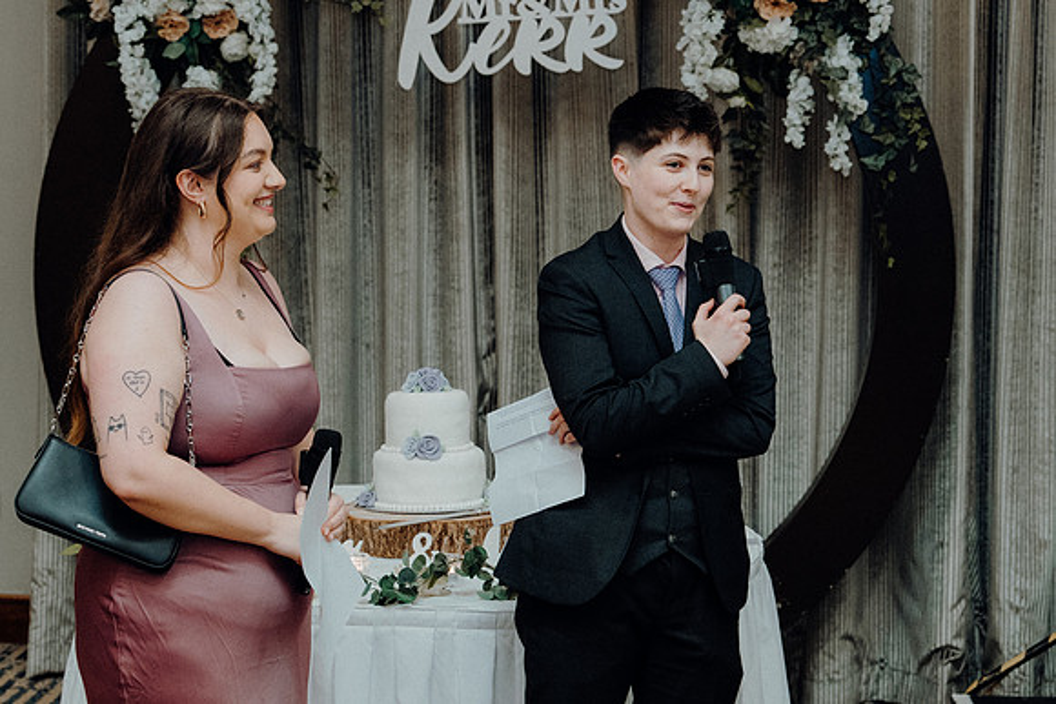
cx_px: 528
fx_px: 2376
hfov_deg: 25.1
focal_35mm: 81
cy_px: 352
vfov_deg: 16.9
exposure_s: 1/200
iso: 2500
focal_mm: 54
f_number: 3.5
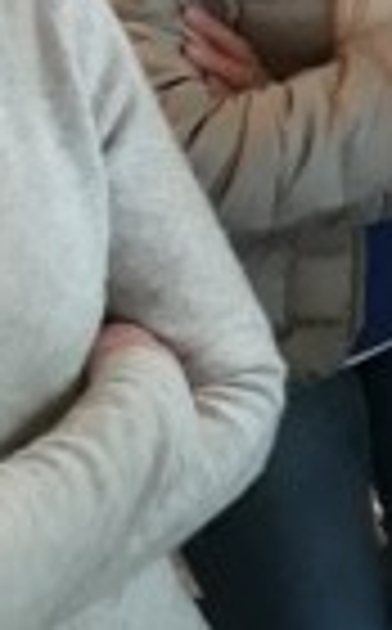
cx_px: 987
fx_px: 2248
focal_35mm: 131
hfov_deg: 8.9
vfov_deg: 14.5
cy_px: -410
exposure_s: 1/17
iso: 400
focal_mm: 3.6
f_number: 1.9
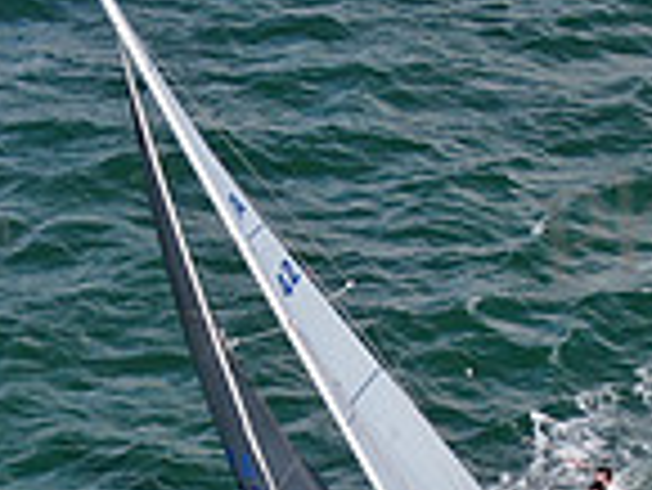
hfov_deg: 10.3
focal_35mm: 192
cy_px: 497
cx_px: 279
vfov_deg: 7.7
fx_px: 3619
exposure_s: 1/800
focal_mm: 8.6
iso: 100
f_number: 3.8
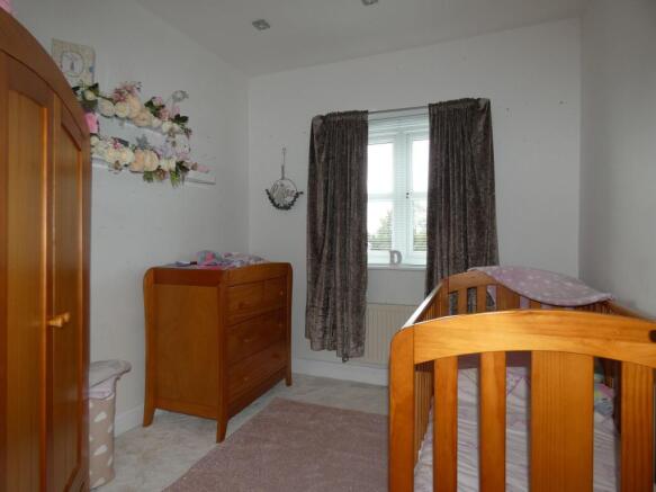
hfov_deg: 81.8
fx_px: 379
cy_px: 246
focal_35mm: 20
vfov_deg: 66.0
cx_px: 328
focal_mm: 3.6
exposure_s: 1/60
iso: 80
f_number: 2.8
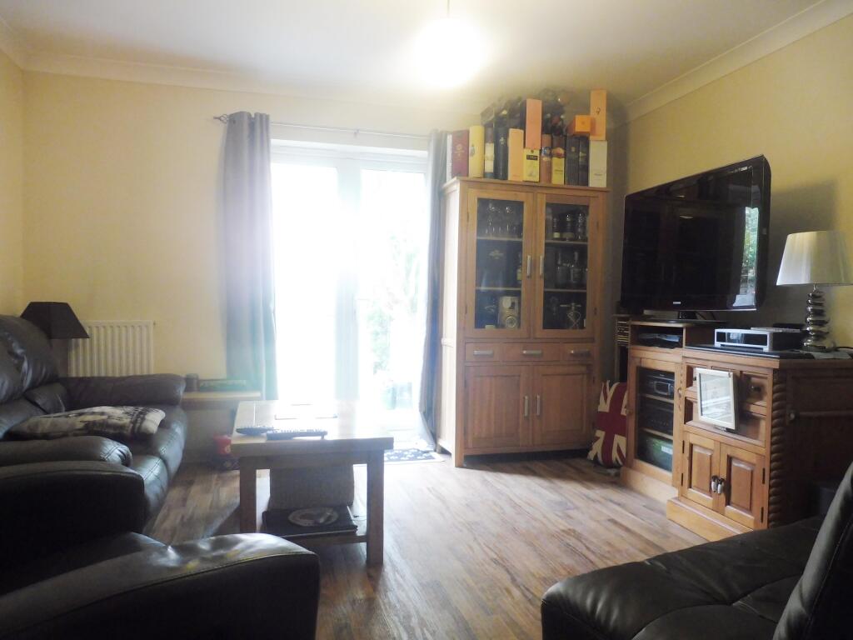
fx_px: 591
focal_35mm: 24
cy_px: 320
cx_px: 426
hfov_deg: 71.6
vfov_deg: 56.8
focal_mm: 4.3
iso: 400
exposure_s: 1/20
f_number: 3.3
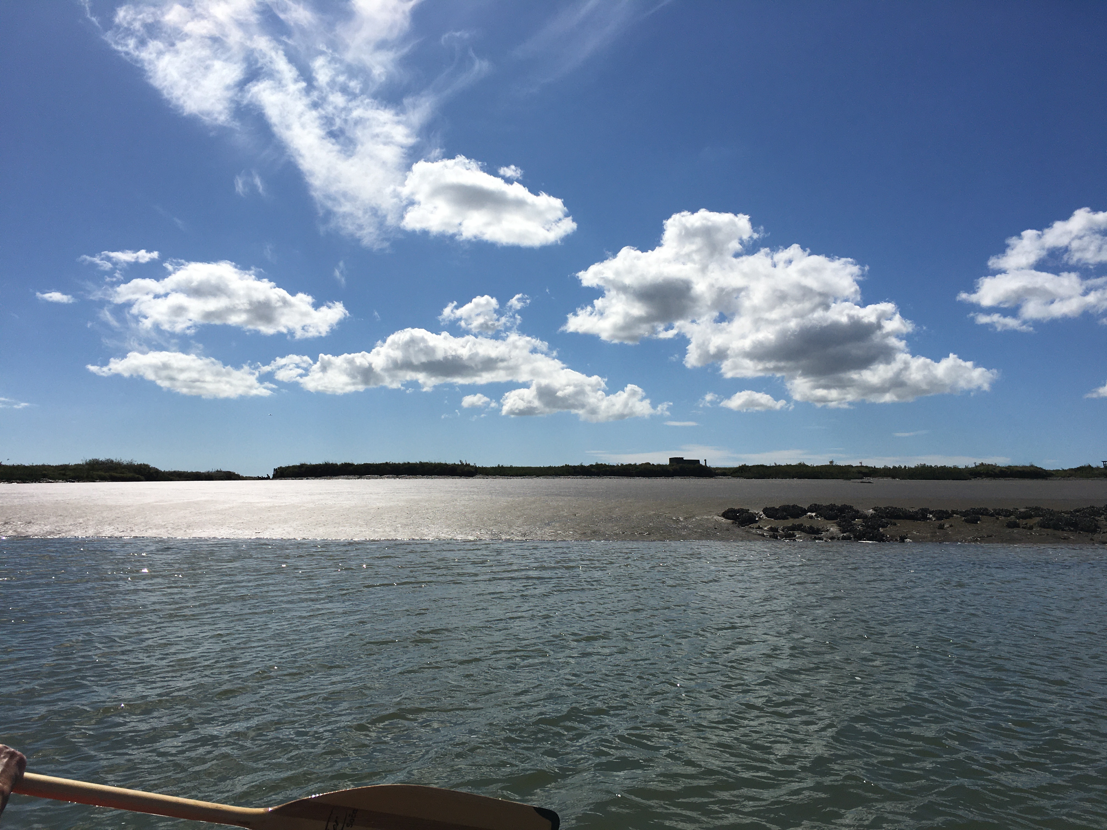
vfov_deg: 48.2
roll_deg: +0.1
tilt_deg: +3.1
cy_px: 415
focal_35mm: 29
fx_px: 927
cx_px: 554
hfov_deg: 61.7
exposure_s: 1/5917
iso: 25
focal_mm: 4.15
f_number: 2.2
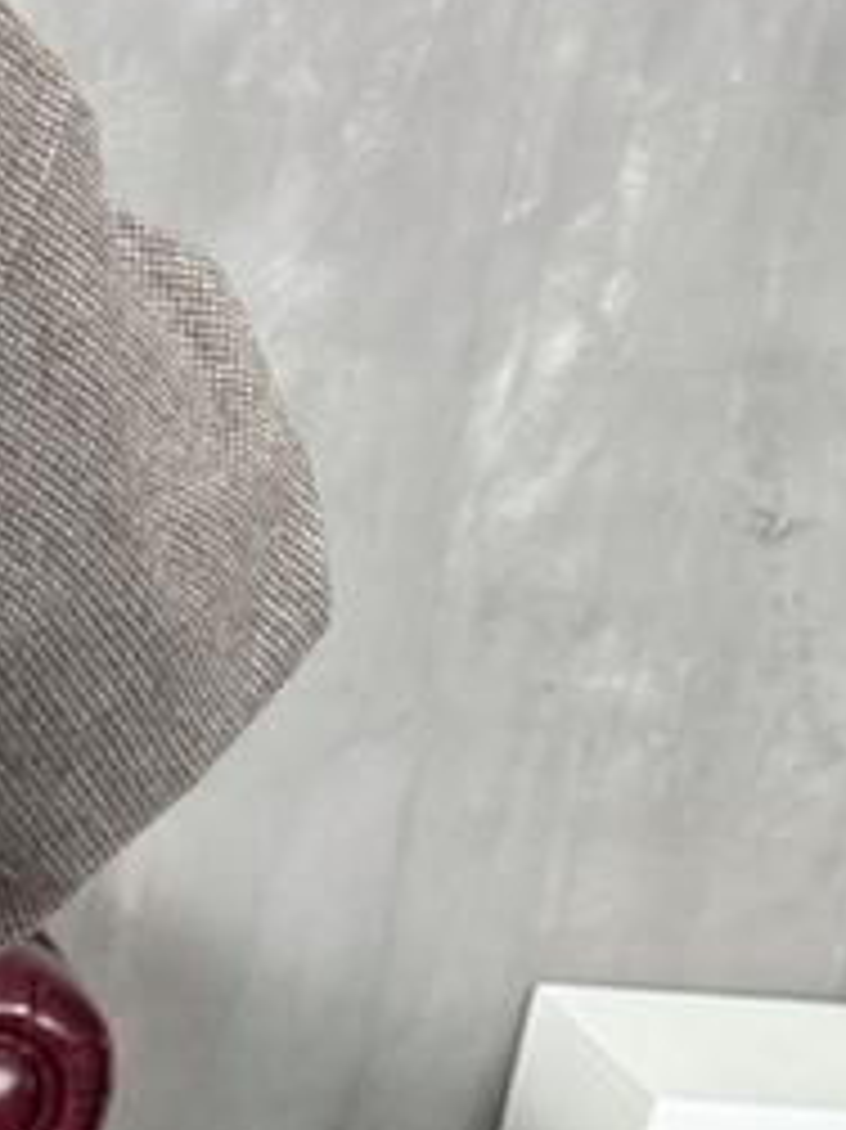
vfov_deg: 19.7
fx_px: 2935
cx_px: -610
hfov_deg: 14.6
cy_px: 1549
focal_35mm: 90
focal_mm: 6.76
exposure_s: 1/121
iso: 160
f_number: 1.78
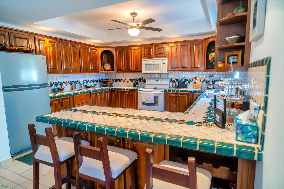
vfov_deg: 61.9
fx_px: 158
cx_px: 142
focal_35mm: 20
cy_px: 94
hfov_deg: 84.0
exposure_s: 1/30
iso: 800
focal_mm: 20
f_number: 4.5
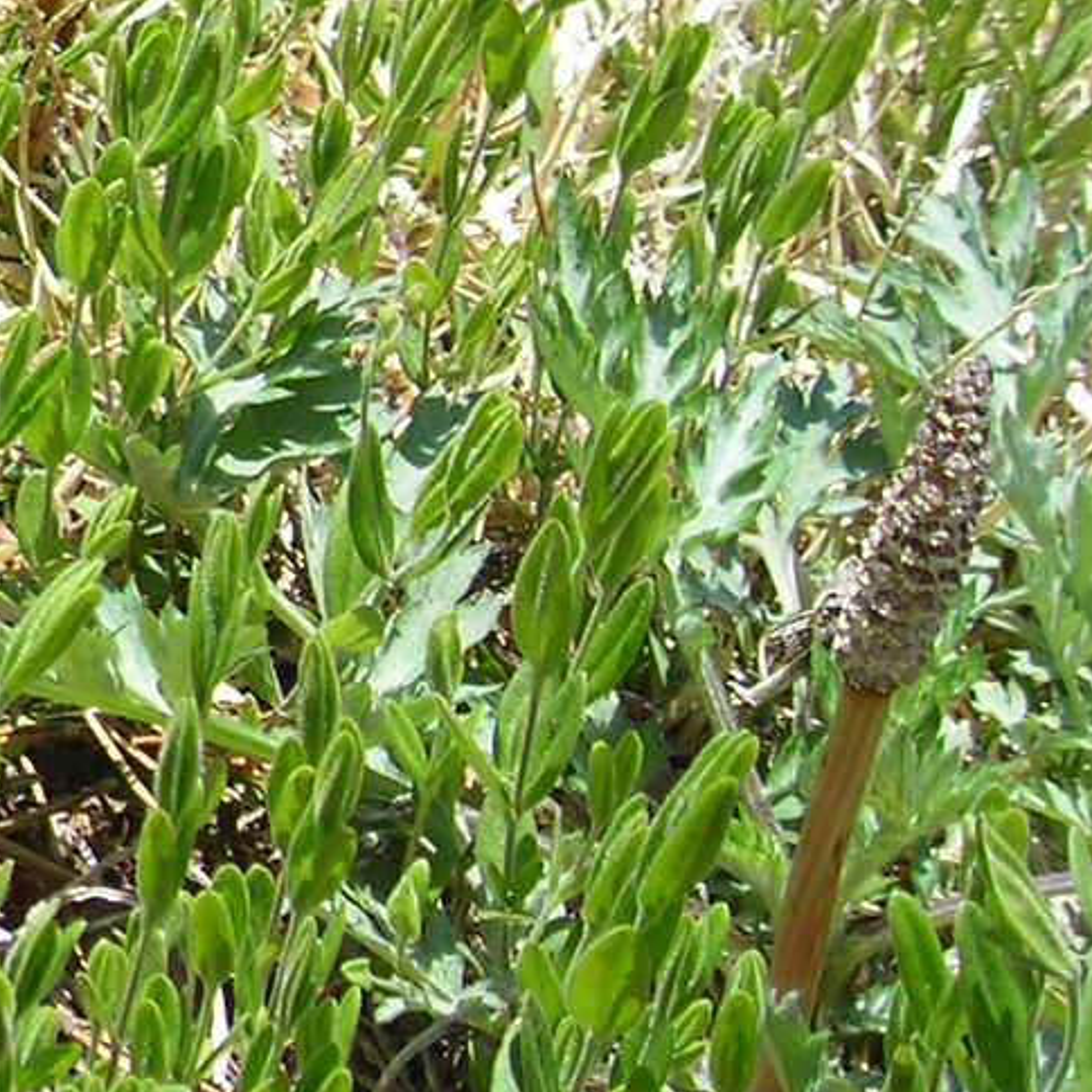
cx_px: -1135
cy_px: 502
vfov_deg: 11.4
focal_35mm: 153
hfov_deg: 10.4
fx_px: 5461
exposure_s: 1/335
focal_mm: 6.8
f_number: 3.3
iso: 50
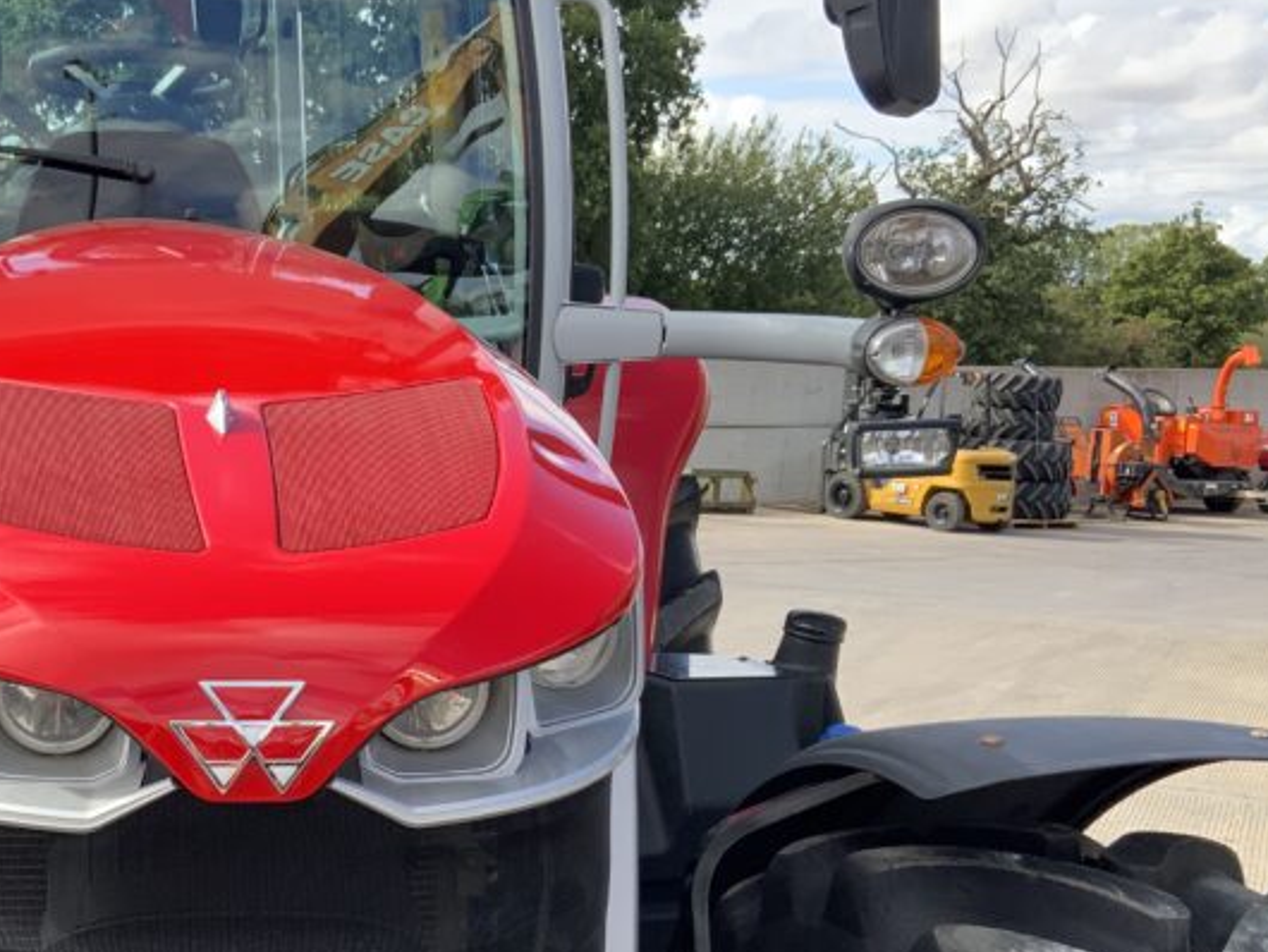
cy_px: 739
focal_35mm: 56
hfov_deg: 33.6
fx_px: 2052
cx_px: 306
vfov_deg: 25.7
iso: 16
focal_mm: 3
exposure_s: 1/514
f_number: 1.8
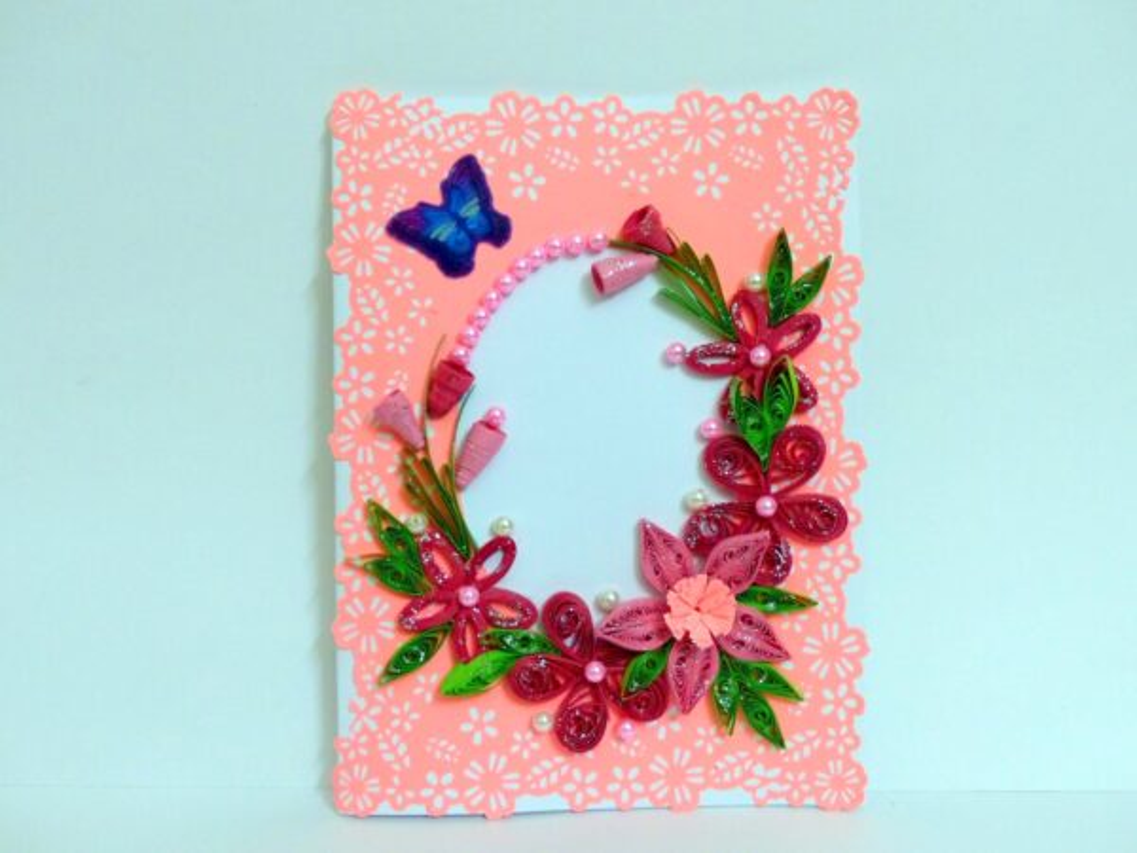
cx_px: 568
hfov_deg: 50.1
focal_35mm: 37
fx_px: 1215
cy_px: 426
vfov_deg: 38.7
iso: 400
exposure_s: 1/25
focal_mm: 6.6
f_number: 2.8
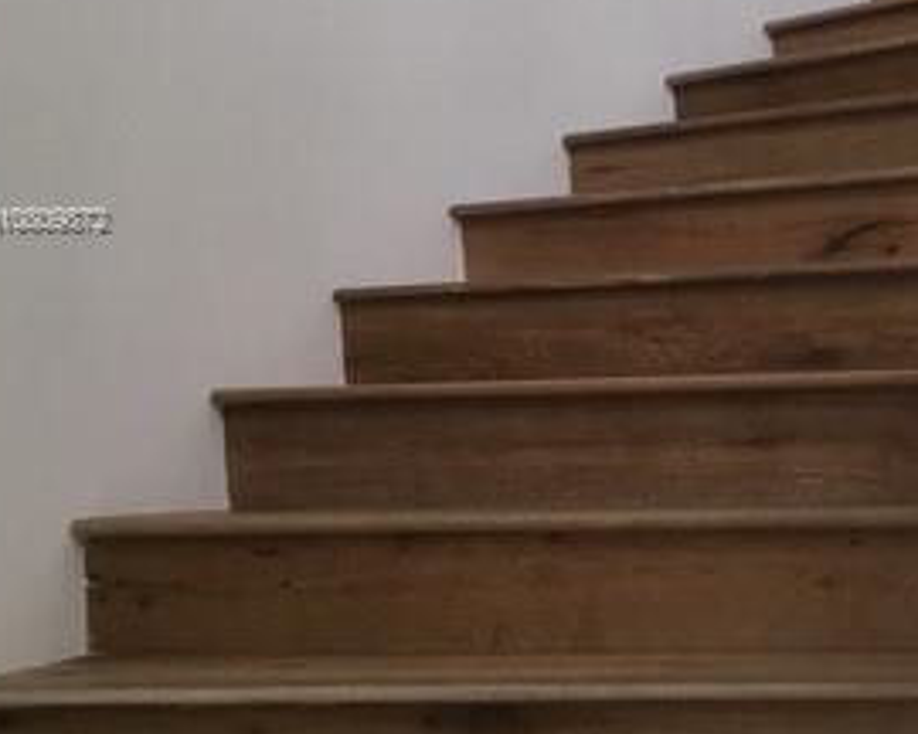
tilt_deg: +8.5
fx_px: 1820
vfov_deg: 22.7
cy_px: 221
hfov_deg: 27.8
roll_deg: +0.4
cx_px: 714
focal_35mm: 67
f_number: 2.2
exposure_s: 1/30
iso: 32
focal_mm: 4.15
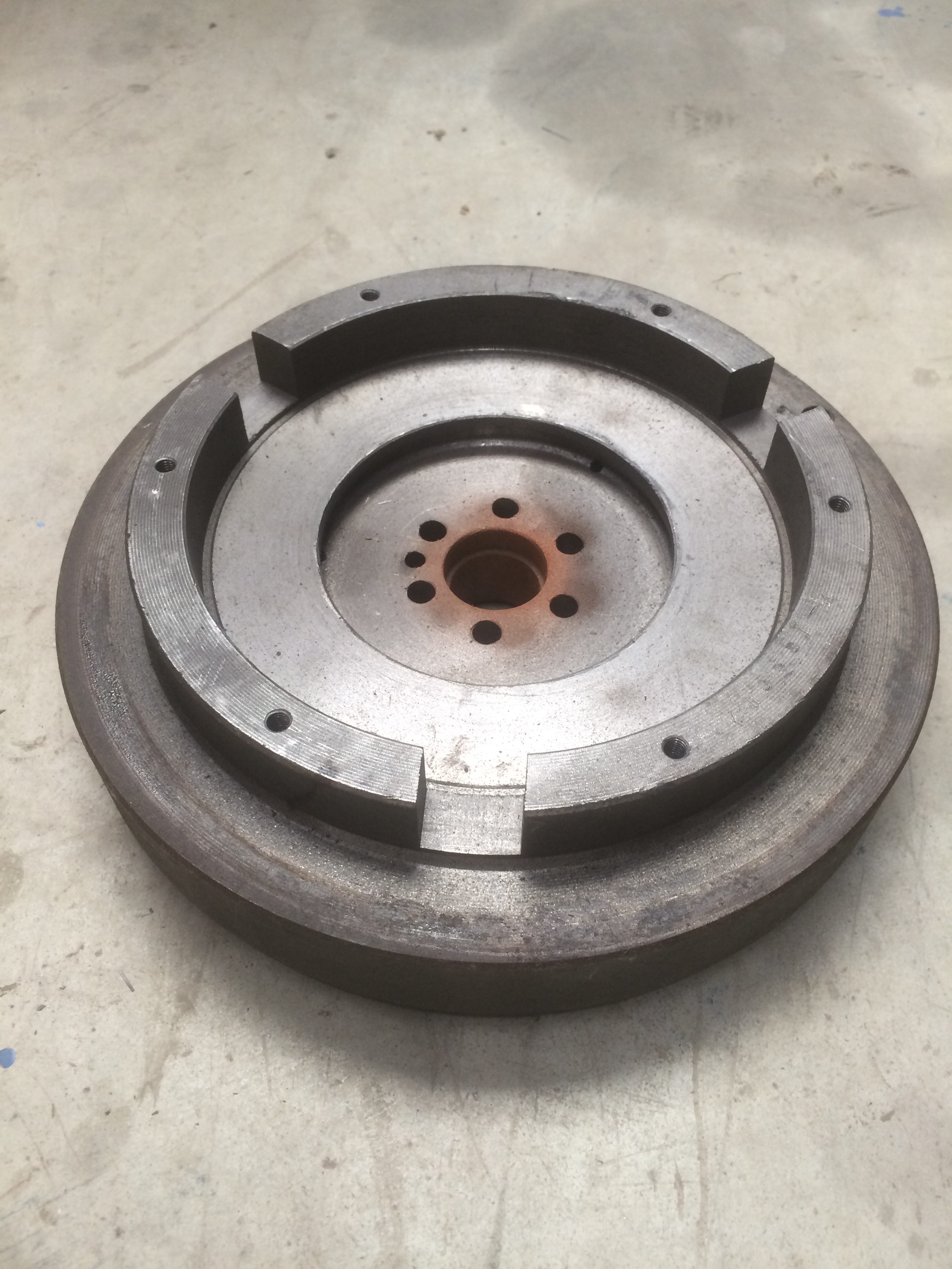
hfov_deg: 48.2
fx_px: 1063
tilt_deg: -53.5
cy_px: 634
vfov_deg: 61.7
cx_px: 476
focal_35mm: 29
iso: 80
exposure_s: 1/30
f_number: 2.2
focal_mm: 4.15
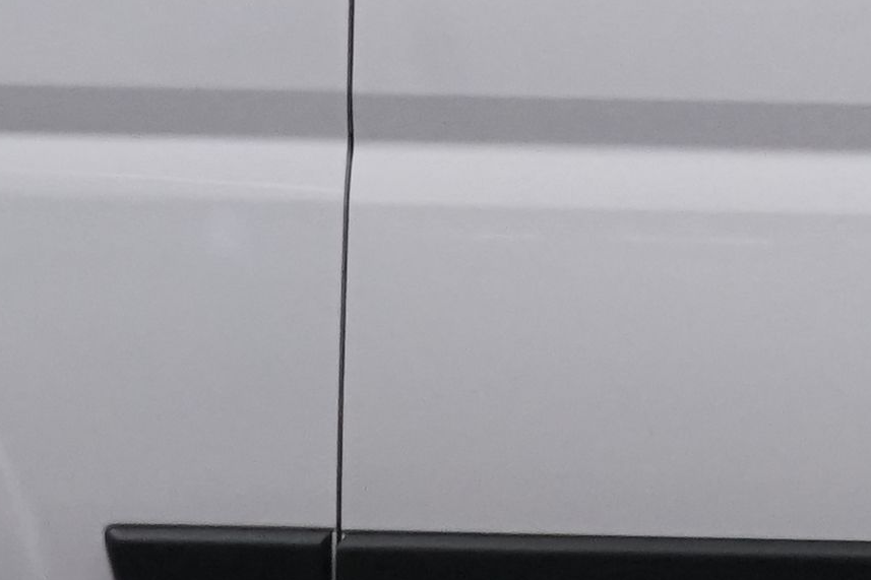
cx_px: 1197
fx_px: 5587
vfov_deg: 5.9
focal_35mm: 231
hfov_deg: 8.8
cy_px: -269
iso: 2000
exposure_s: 1/25
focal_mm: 33
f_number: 9
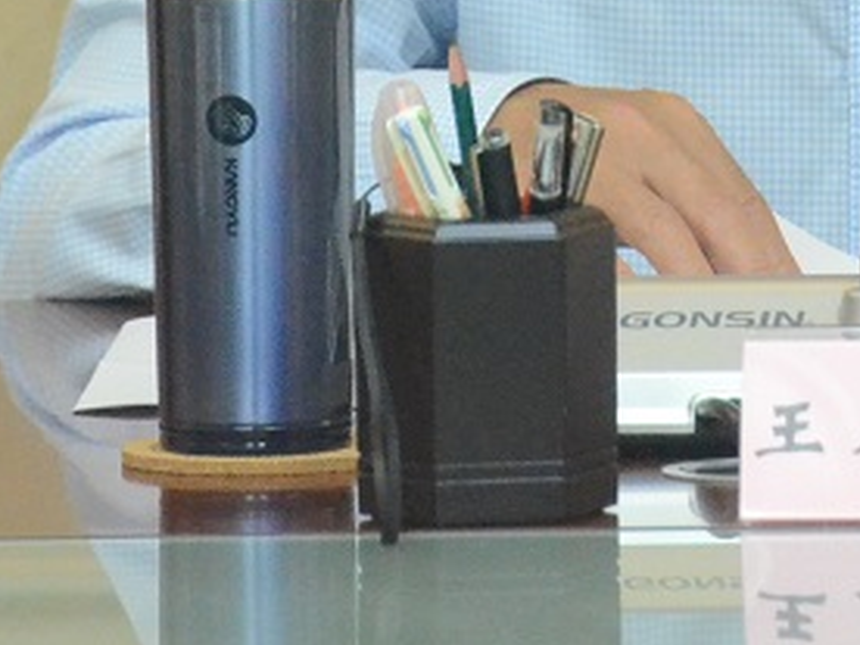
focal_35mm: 1601
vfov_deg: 0.9
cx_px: 841
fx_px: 39775
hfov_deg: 1.2
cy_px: -262
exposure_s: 1/320
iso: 6400
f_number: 5.6
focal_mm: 300
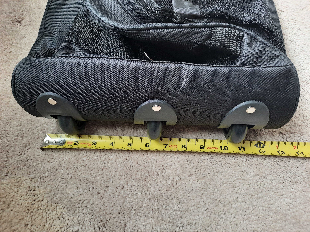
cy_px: 116
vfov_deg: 54.9
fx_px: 224
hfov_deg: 69.4
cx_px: 155
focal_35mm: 25
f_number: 2
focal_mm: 4.6
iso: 320
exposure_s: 1/30
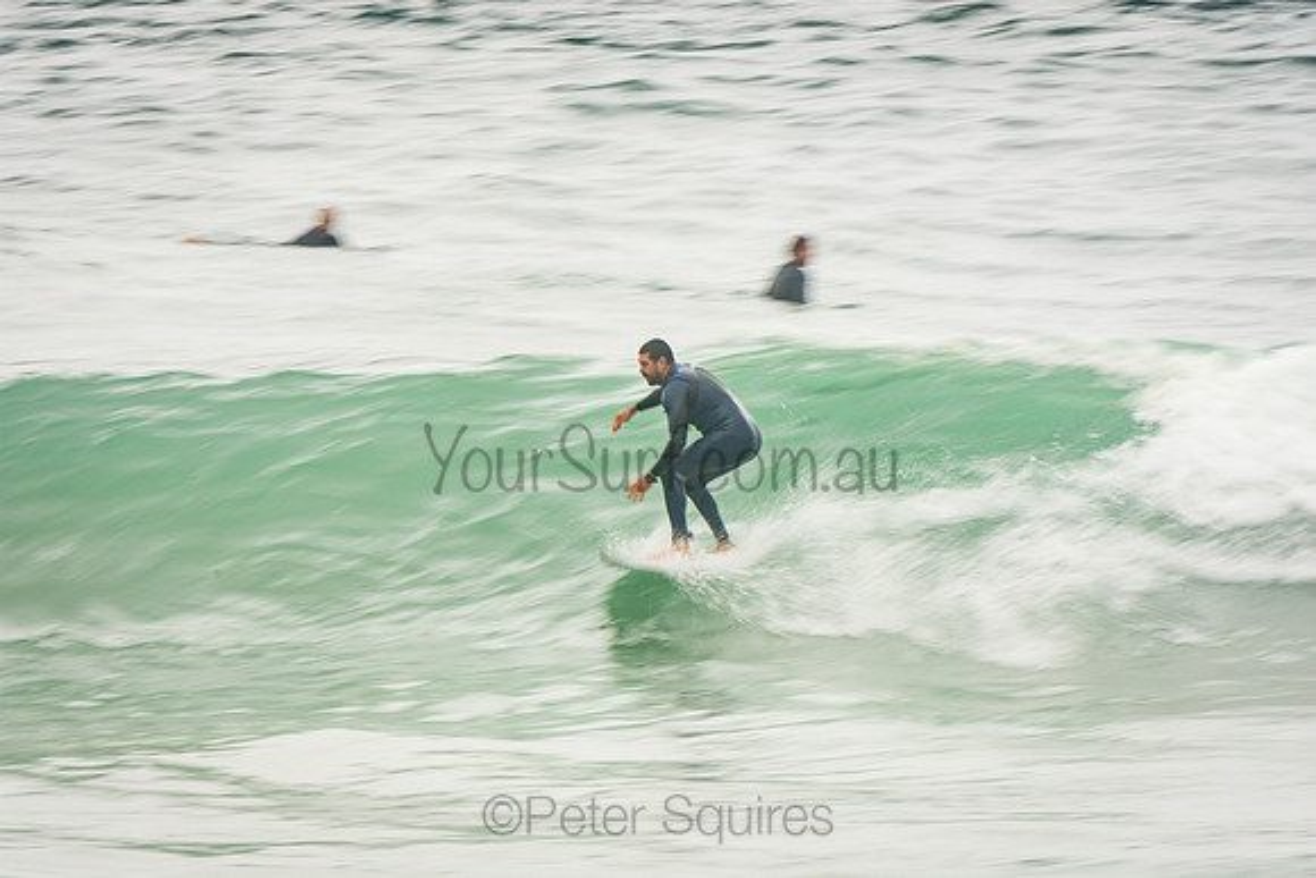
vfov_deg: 2.3
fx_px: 21937
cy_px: 439
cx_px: 658
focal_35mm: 600
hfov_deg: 3.4
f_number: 20
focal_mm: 400
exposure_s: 1/30
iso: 100
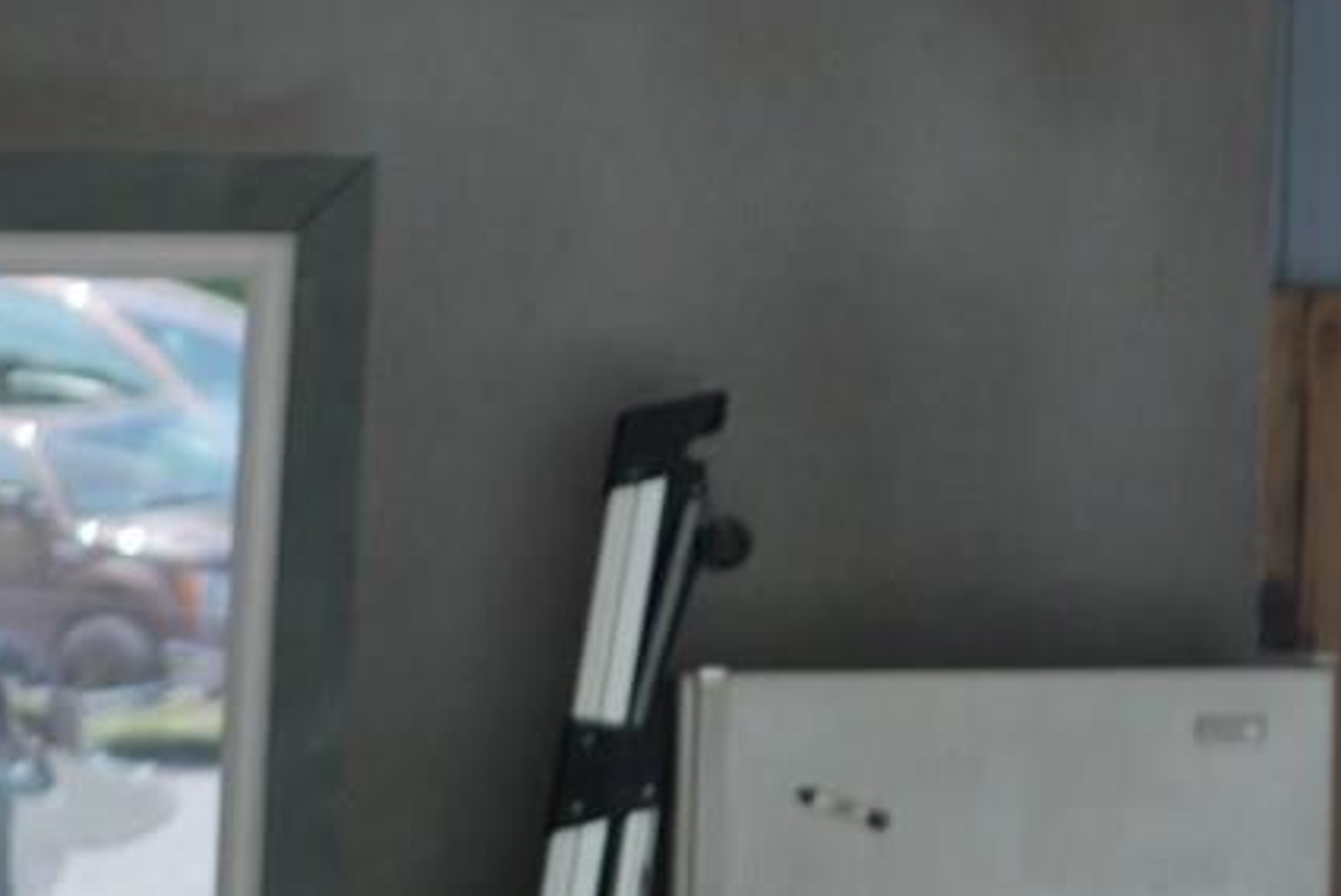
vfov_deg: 5.1
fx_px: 9691
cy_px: -1590
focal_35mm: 260
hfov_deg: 7.7
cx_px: 2379
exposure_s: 1/60
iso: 200
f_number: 4
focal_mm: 36
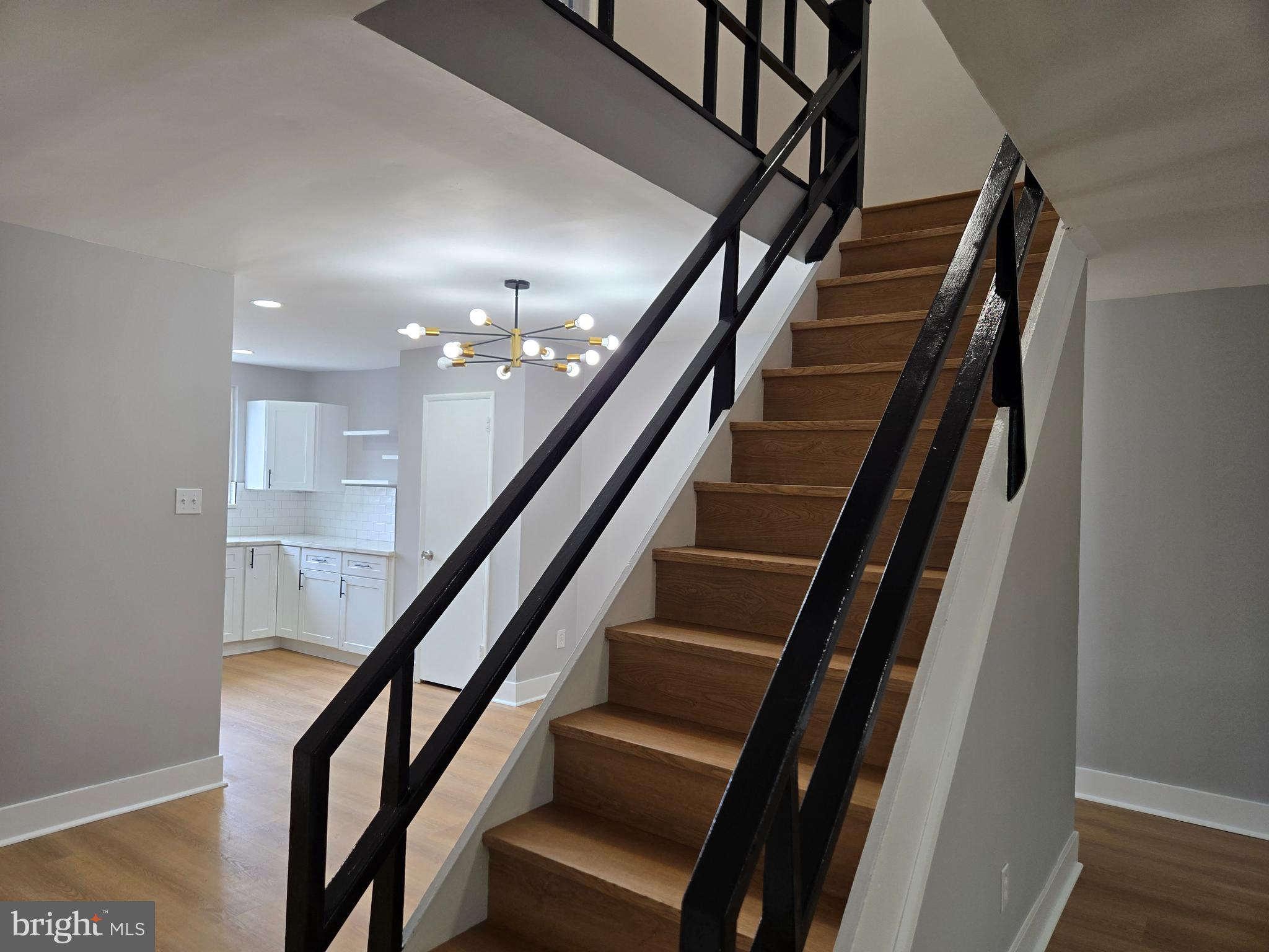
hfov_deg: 73.9
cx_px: 634
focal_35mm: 23
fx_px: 843
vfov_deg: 58.9
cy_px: 476
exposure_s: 1/120
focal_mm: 5.4
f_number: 1.8
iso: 64
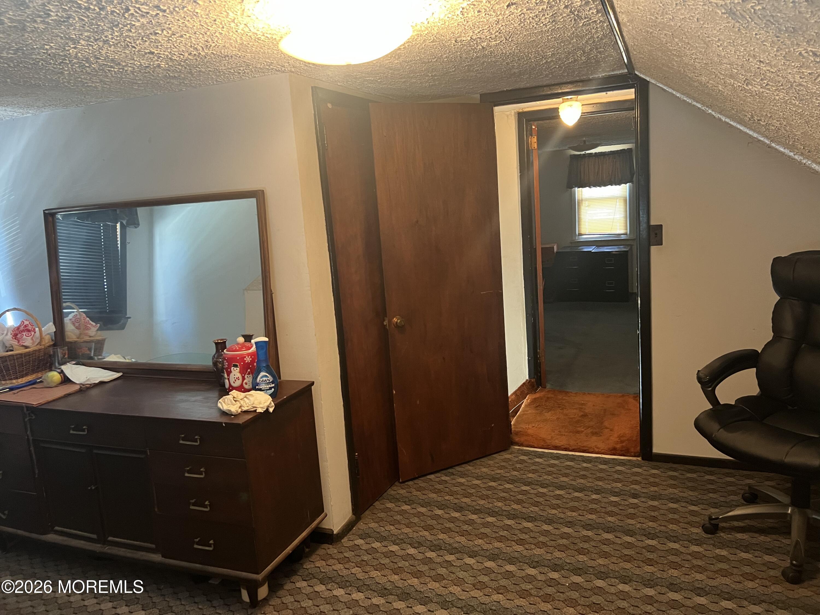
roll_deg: +4.6
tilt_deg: -9.9
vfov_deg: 53.1
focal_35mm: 26
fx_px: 616
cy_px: 308
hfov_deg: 67.3
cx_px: 410
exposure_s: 1/40
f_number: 1.5
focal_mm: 5.7
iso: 400
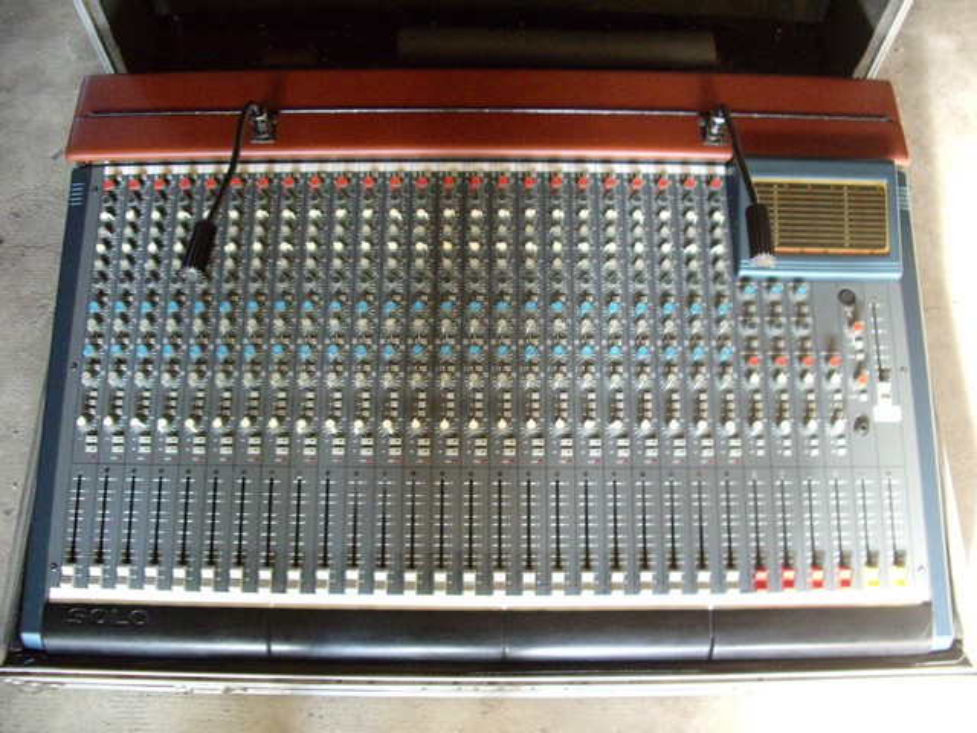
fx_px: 988
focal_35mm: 35
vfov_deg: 40.7
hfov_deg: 52.6
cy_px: 366
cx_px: 488
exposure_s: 1/15
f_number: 2.6
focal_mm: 5.8
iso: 320
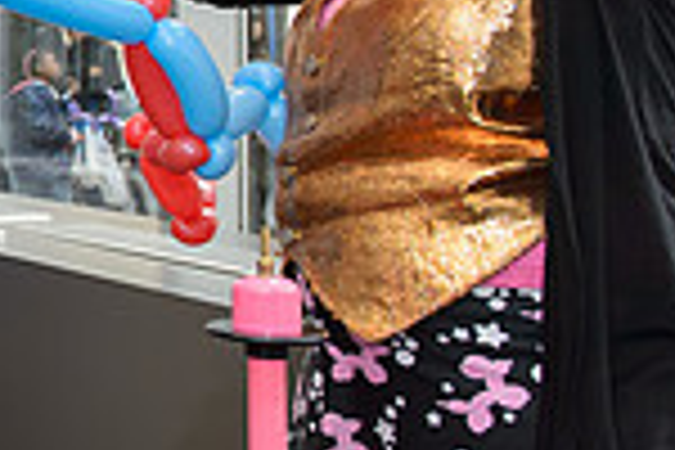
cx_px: -513
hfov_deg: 17.9
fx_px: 1744
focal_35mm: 93
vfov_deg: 14.5
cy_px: 0
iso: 640
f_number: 3.5
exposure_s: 1/125
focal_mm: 24
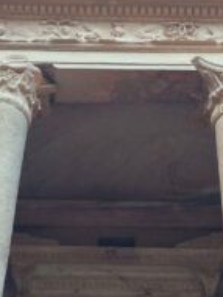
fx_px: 720
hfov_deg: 17.6
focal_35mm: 84
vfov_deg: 23.2
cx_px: 109
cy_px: 107
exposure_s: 1/30
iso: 64
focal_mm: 4.12
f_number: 2.2
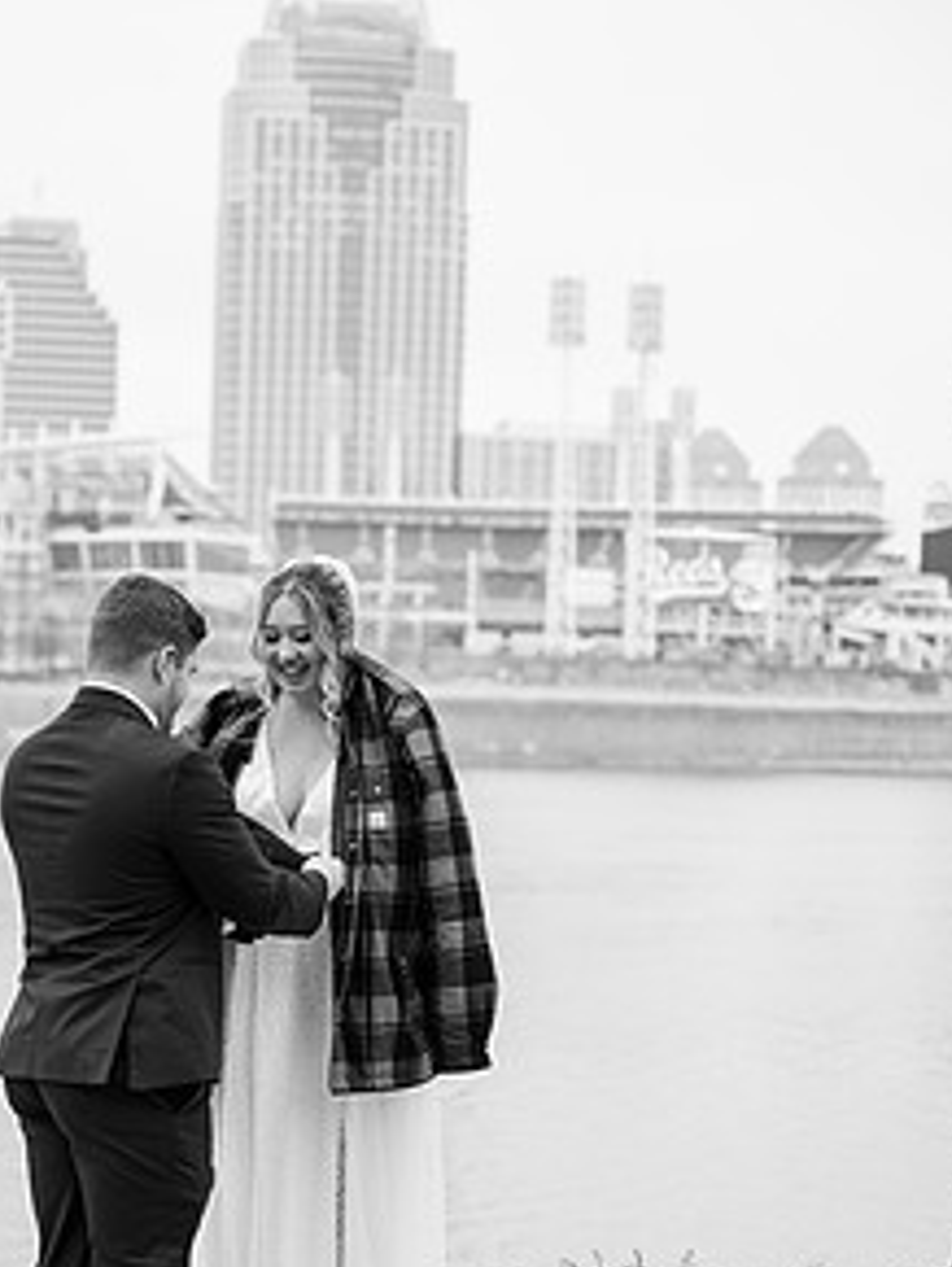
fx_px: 3332
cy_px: 869
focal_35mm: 91
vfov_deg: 21.4
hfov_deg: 16.2
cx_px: 380
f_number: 2.8
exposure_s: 1/500
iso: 100
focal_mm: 61
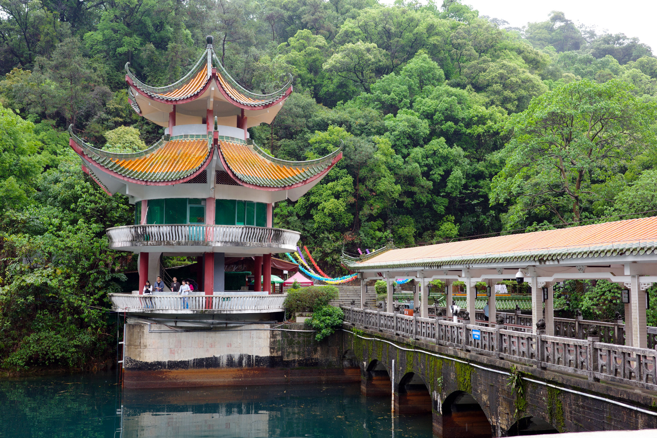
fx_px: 730
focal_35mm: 40
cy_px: 219
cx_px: 328
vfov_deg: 33.4
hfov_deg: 48.5
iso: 200
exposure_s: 1/160
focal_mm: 26
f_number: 3.5
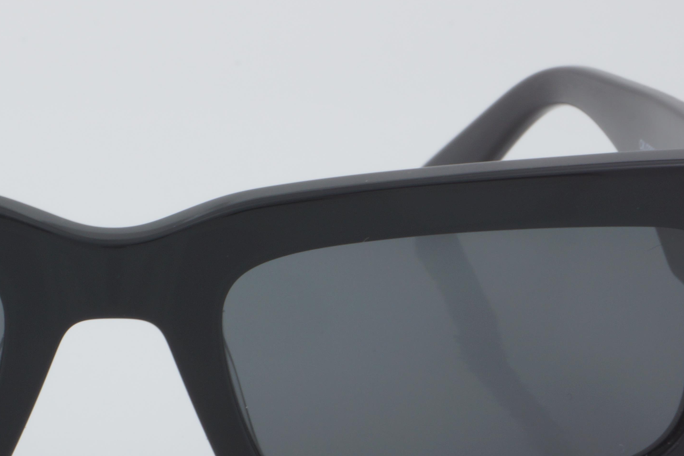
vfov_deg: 7.9
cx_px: 114
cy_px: 346
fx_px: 3288
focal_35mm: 173
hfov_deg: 11.8
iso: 100
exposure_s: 1/4
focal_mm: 55
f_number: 32
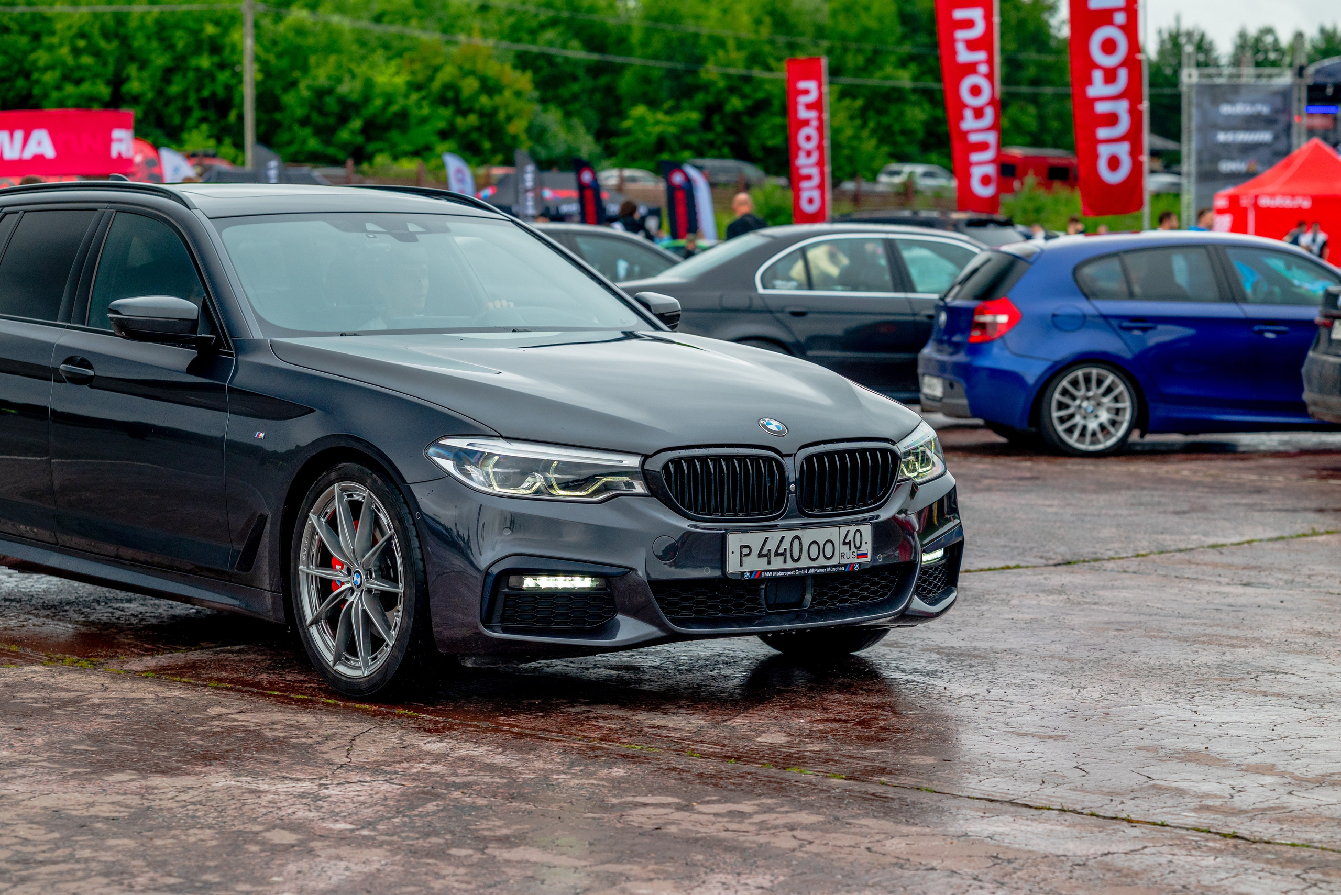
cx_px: 680
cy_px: 447
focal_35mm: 87
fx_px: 3245
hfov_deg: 23.4
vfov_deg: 15.7
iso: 400
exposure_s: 1/800
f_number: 3.5
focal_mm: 85
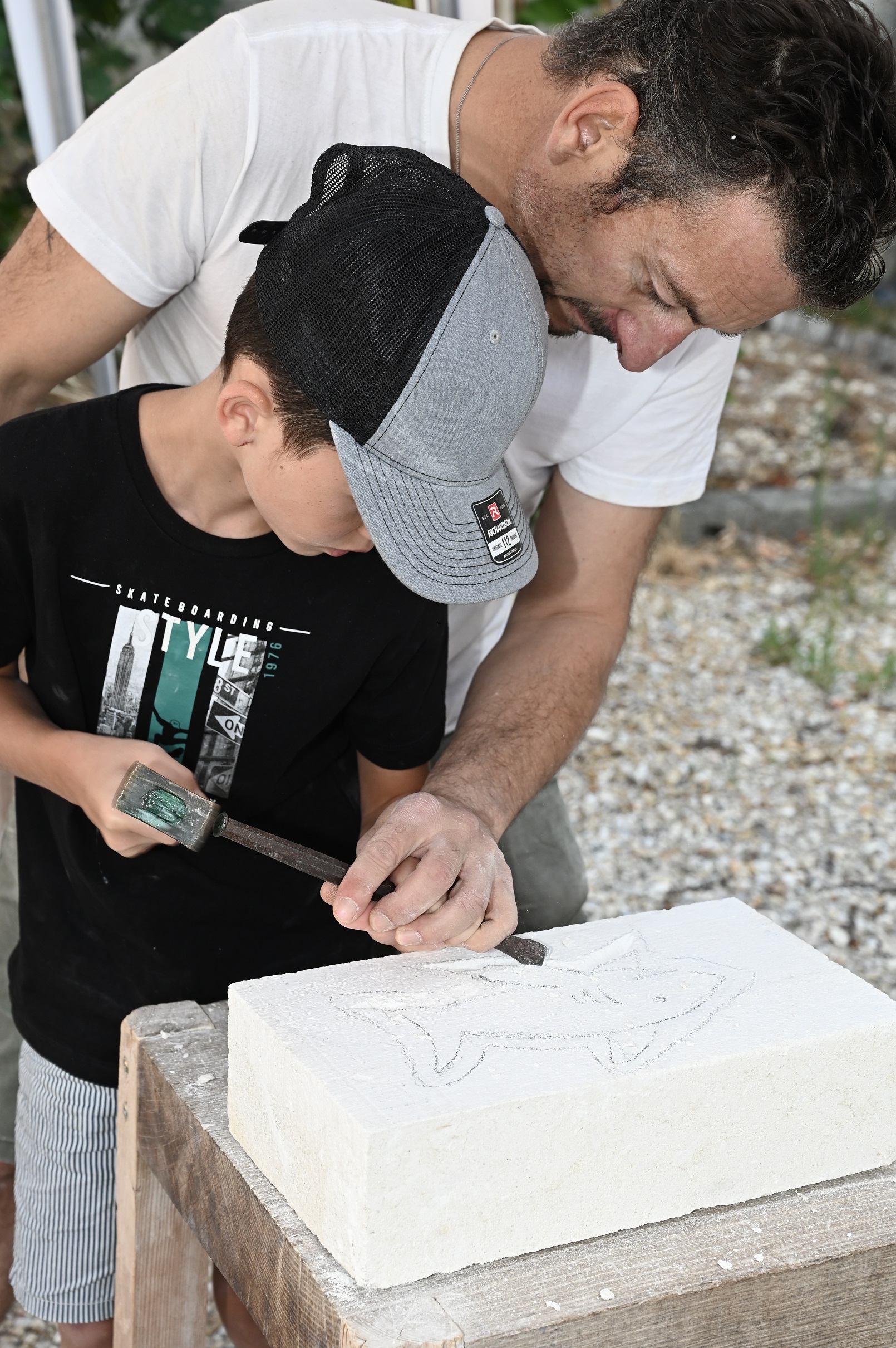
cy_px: 674
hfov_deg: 23.7
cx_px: 448
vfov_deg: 35.1
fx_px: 2131
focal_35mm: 57
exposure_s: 1/180
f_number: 6.7
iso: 400
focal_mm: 57
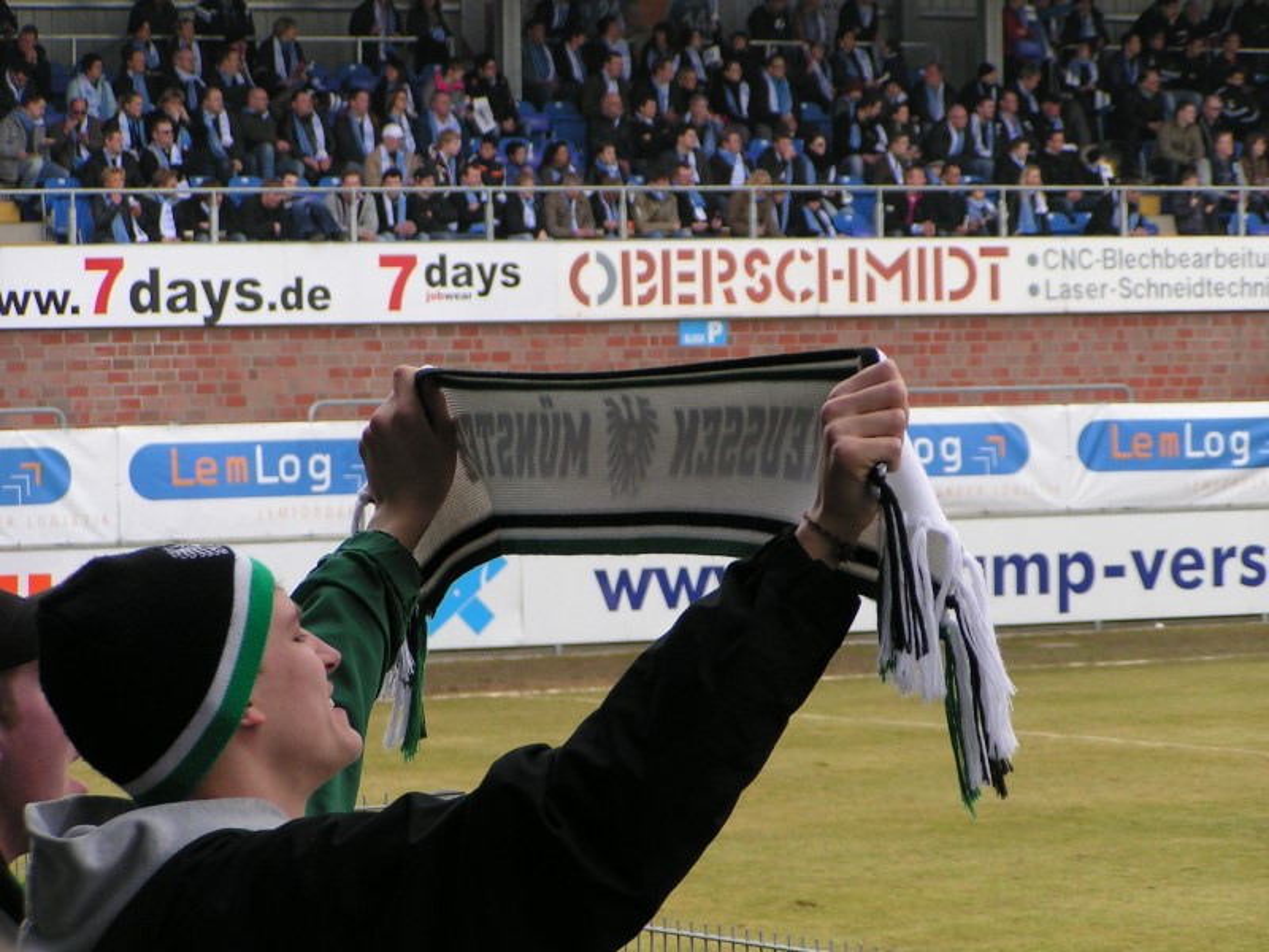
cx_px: 634
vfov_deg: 8.6
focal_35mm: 172
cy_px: 476
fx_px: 6305
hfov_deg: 11.5
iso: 50
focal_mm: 26.3
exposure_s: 1/250
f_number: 4.5
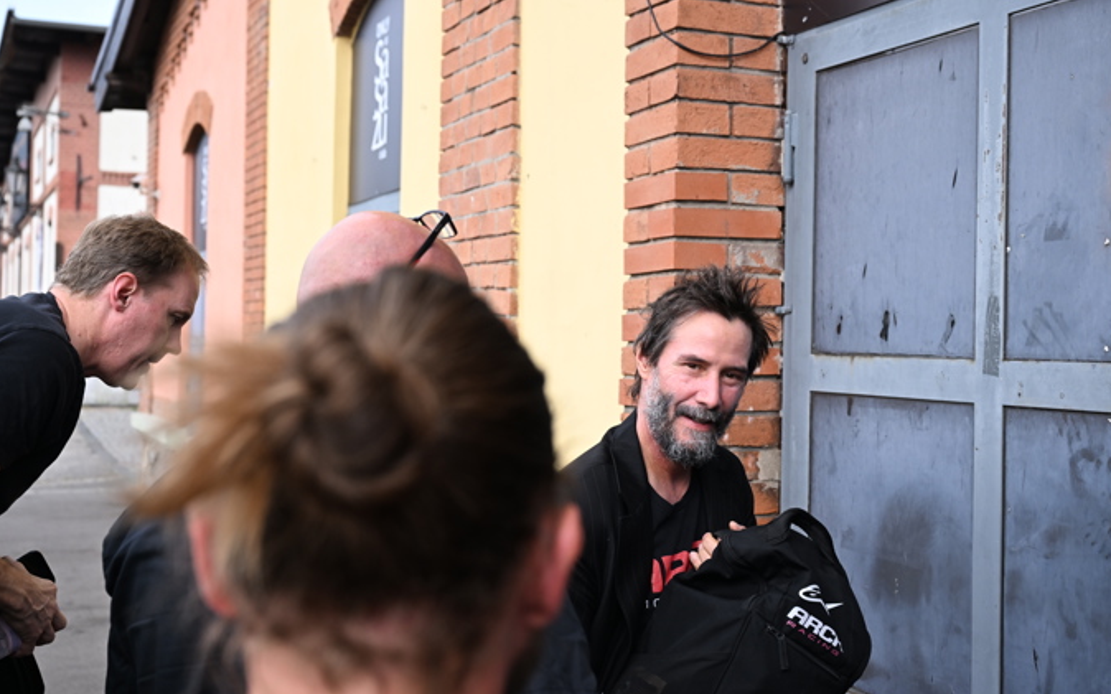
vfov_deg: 26.9
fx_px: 1453
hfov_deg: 41.8
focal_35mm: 48
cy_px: 326
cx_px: 565
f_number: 5
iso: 800
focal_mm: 46
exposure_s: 1/1600
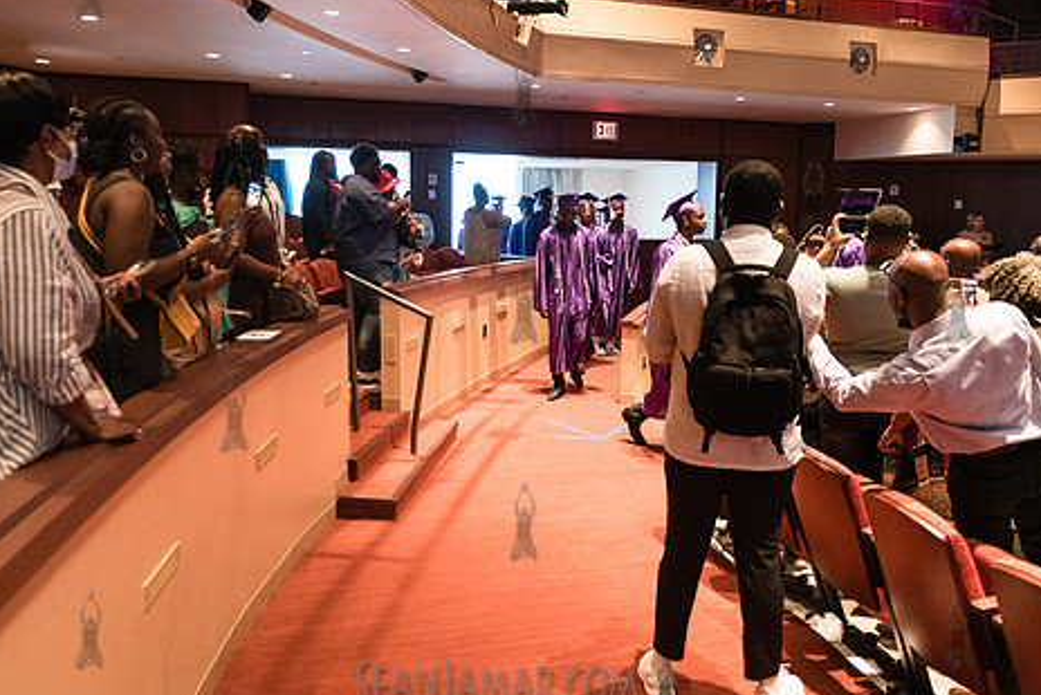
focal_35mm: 30
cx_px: 523
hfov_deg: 61.9
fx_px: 868
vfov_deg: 43.6
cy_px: 304
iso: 4000
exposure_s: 1/200
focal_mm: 24
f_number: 3.5
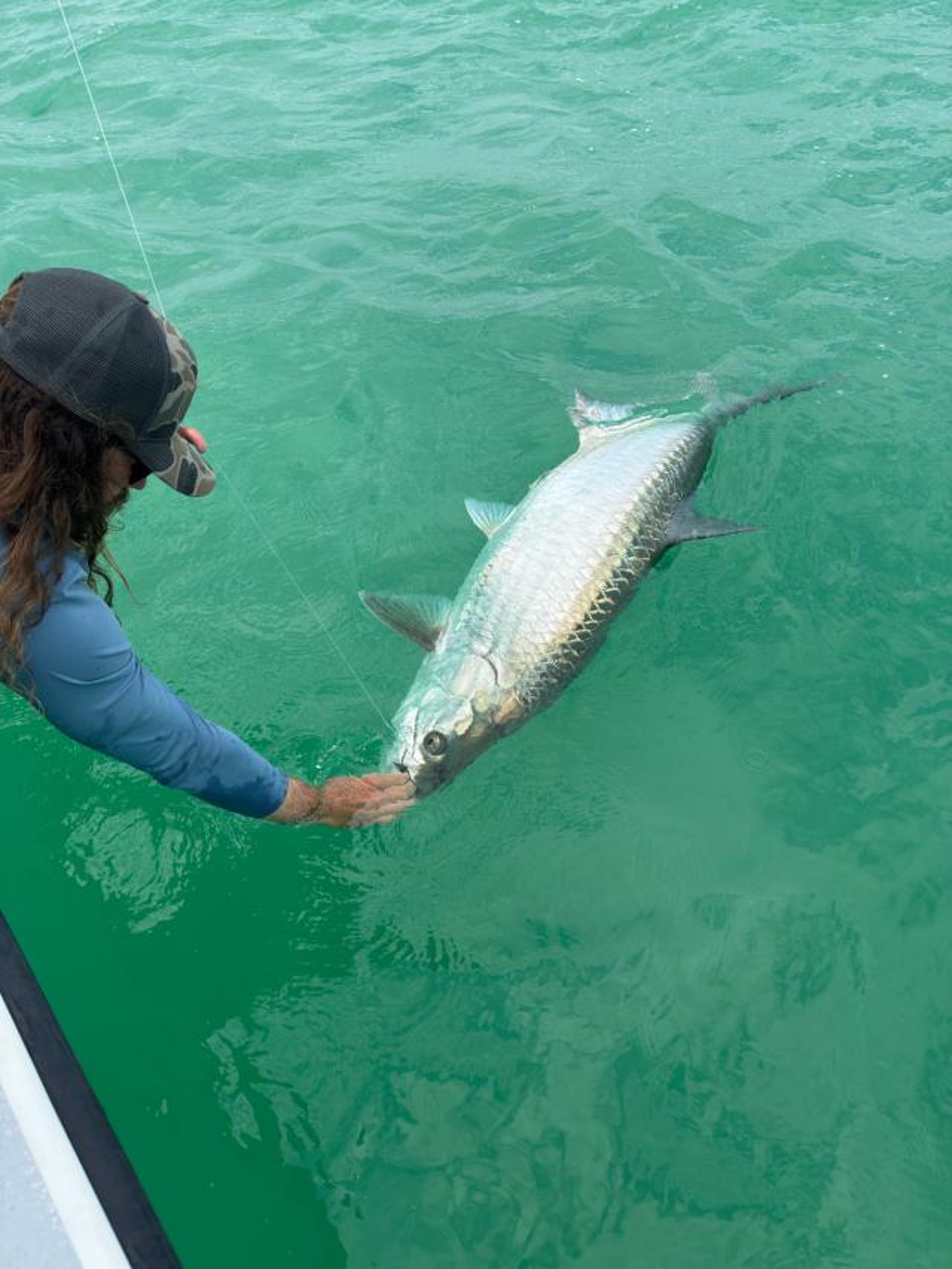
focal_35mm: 24
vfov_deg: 71.6
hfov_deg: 56.8
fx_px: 880
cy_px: 634
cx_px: 476
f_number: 1.78
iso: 100
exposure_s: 1/4405
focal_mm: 6.76
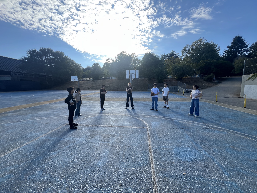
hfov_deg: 106.2
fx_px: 97
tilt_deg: -5.7
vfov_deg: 89.9
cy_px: 96
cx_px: 128
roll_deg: -0.4
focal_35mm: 13
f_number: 1.8
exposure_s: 1/605
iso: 32
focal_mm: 1.57
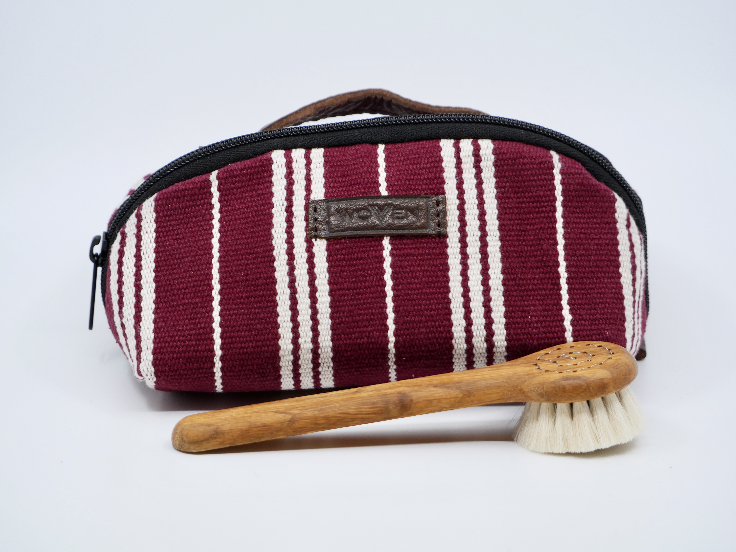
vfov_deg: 6.4
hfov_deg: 8.5
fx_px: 4975
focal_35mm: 234
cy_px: 276
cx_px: 368
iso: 400
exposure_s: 1/250
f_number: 5.3
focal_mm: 117
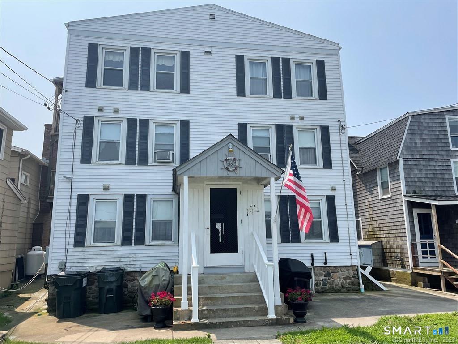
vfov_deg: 53.1
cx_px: 229
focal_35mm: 26
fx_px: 344
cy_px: 172
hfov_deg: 67.3
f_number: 1.6
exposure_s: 1/3731
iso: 32
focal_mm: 4.2
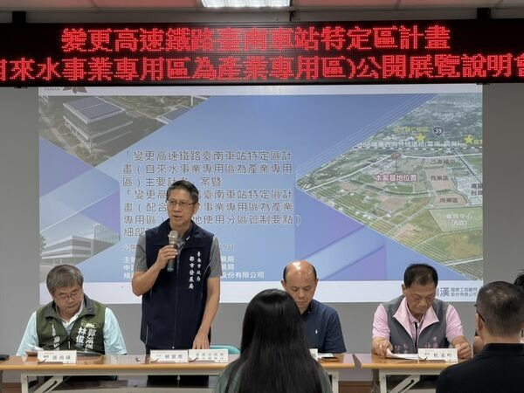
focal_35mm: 100
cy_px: 196
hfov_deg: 19.6
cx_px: 262
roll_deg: +0.3
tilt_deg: +0.4
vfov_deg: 14.8
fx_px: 1514
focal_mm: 16.89
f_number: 2.8
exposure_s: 1/60
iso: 320
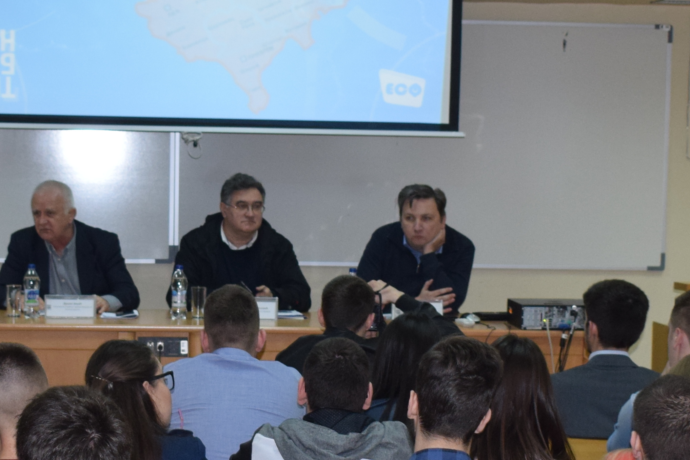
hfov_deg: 17.8
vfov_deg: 11.9
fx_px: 2204
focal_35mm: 115
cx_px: 262
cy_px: 357
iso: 800
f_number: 4.2
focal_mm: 26
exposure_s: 1/80
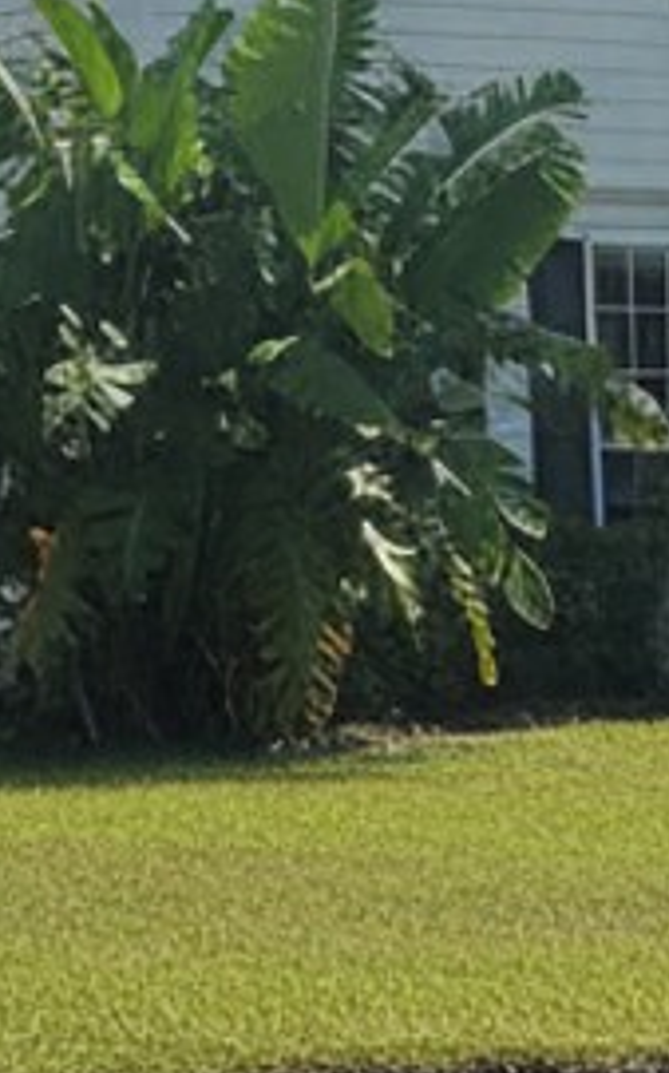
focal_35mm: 108
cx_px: 1453
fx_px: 3156
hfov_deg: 10.8
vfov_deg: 17.7
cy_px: 1509
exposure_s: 1/1807
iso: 1014
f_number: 1.8
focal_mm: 6.4
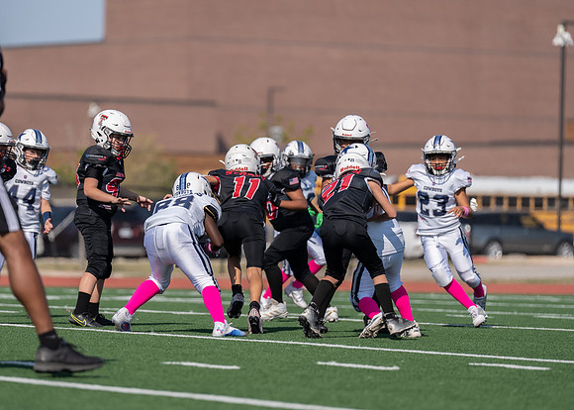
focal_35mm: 266
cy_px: 198
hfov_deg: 7.6
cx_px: 210
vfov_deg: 5.4
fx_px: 4330
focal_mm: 200
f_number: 2.8
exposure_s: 1/2500
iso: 100
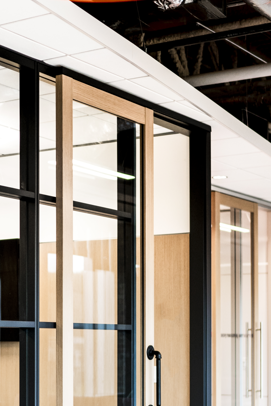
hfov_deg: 15.0
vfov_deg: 22.5
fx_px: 1004
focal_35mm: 89
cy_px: 328
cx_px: -33
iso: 800
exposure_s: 1/200
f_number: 1.6
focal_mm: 35
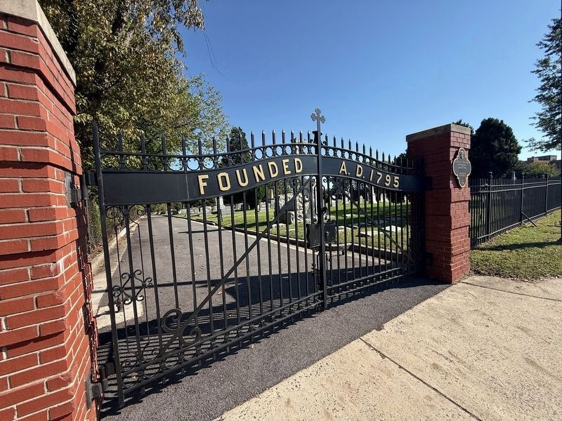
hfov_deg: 102.1
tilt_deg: -4.5
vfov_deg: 85.7
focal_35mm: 14
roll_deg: +2.7
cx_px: 281
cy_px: 210
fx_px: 227
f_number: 2.2
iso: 50
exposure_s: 1/1050
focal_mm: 2.22
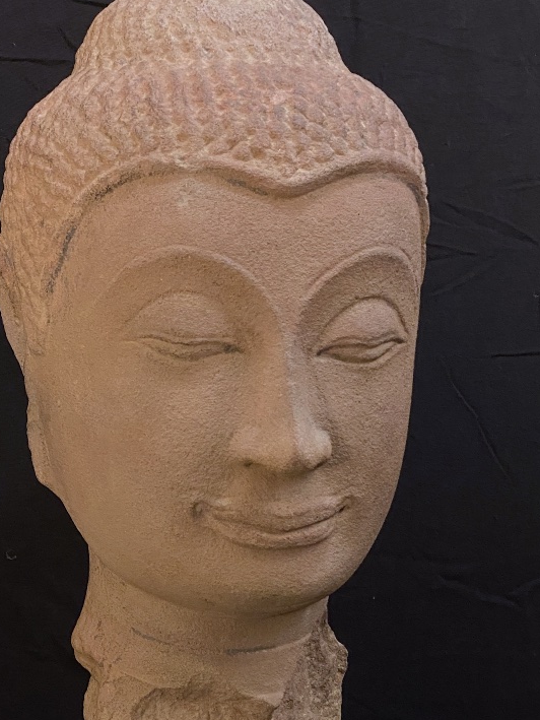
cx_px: 206
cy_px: 447
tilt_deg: -3.2
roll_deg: -0.2
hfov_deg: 16.8
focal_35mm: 88
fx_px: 1830
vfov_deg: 22.2
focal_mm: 6
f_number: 2
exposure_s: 1/50
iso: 200
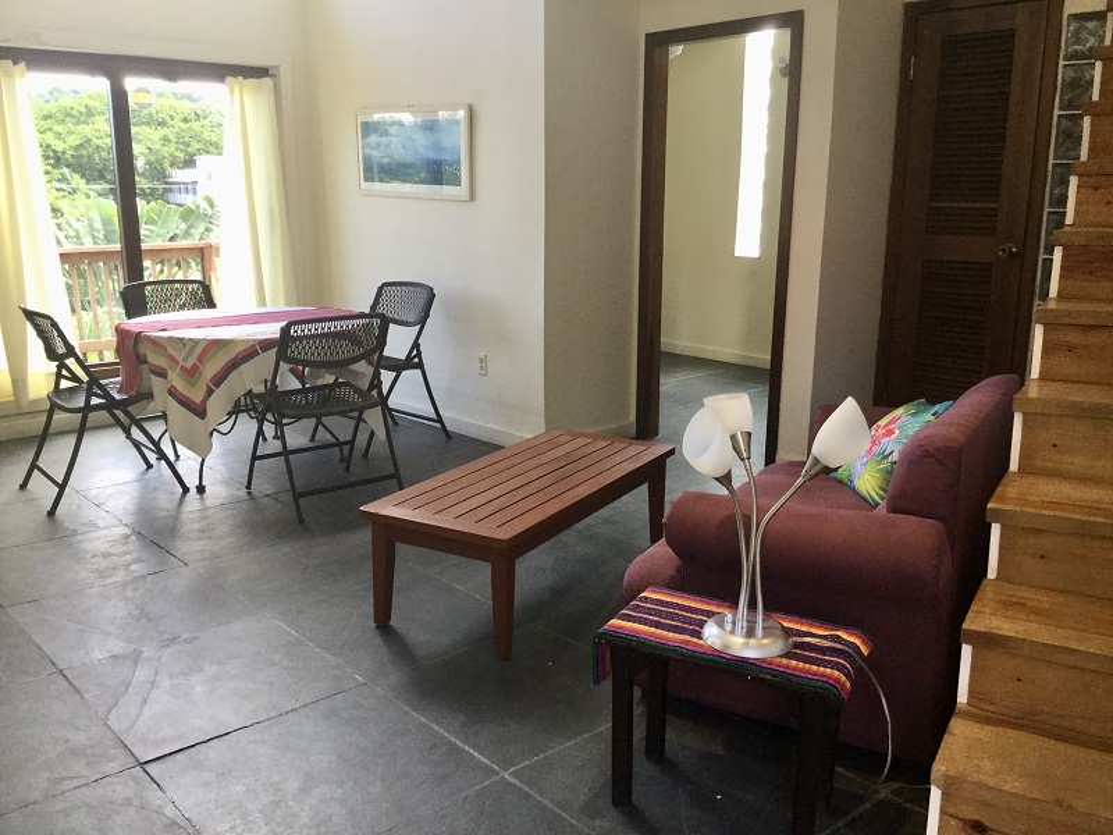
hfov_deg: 58.4
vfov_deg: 45.4
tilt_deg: -16.1
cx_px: 556
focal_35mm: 31
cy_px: 418
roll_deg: -1.1
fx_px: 997
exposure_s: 1/30
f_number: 2.4
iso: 40
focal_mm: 3.3
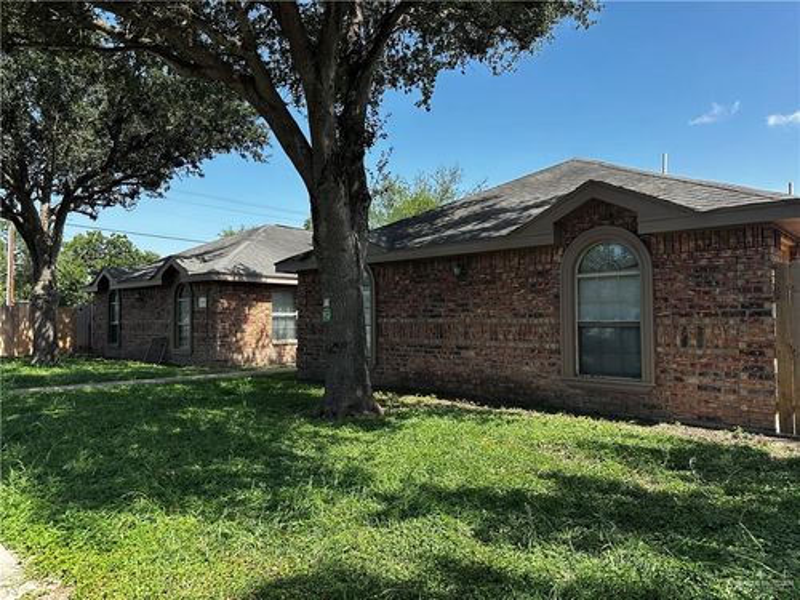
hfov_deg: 71.6
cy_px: 300
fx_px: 555
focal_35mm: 24
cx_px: 400
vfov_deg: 56.8
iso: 80
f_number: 1.78
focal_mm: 6.86
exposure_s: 1/2070
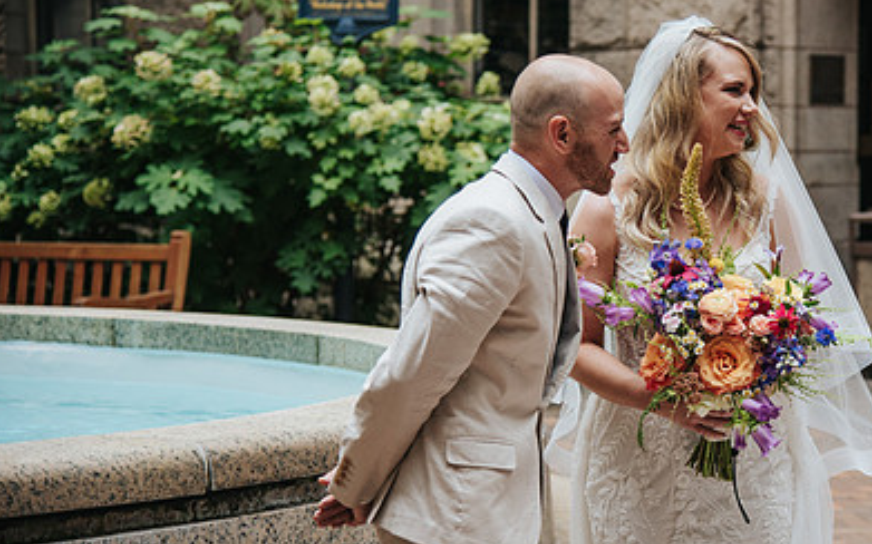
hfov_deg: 16.3
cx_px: 708
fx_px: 3017
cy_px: 240
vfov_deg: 10.3
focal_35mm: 127
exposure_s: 1/500
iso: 450
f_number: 4
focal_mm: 75
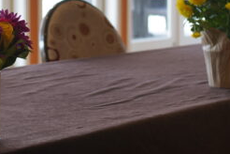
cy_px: 1
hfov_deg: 18.3
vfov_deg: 12.2
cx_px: 66
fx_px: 709
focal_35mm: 111
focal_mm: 35
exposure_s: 1/60
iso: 160
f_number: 4
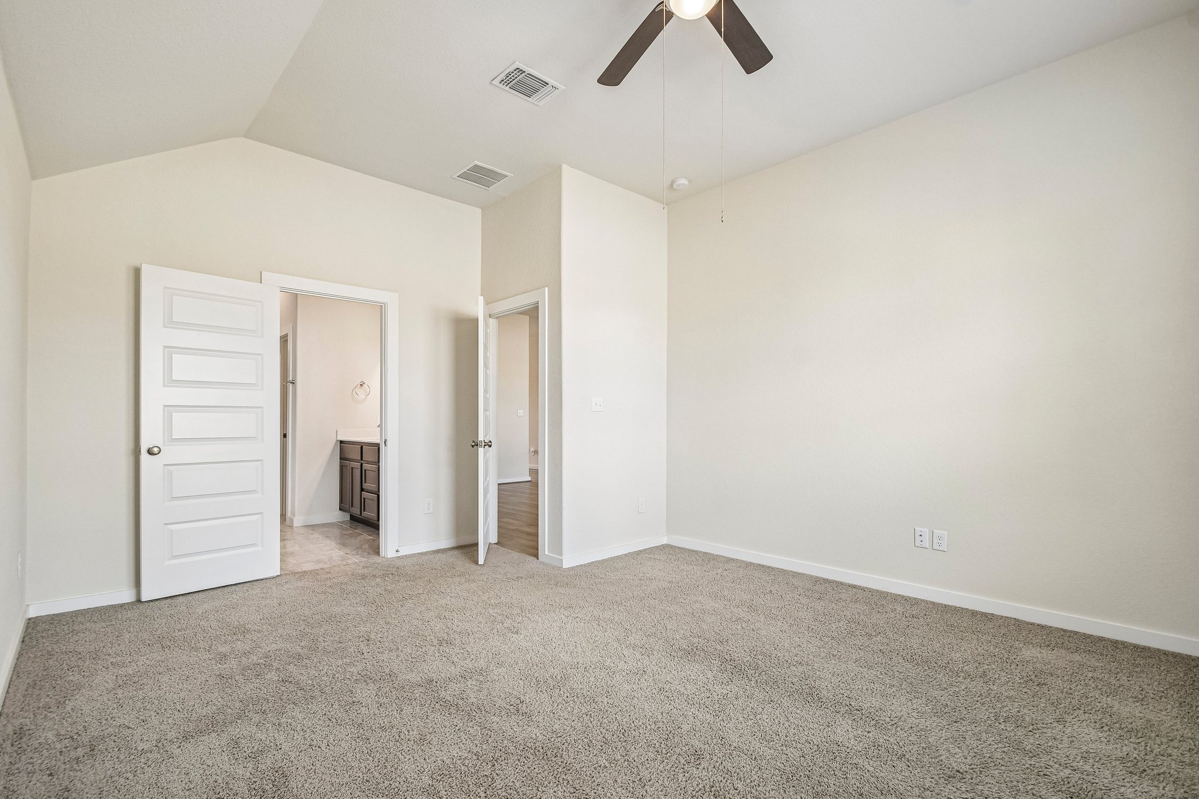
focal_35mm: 15
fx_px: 500
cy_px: 400
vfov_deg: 77.3
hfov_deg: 100.4
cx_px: 600
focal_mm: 10
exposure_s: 1/25
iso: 400
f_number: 8
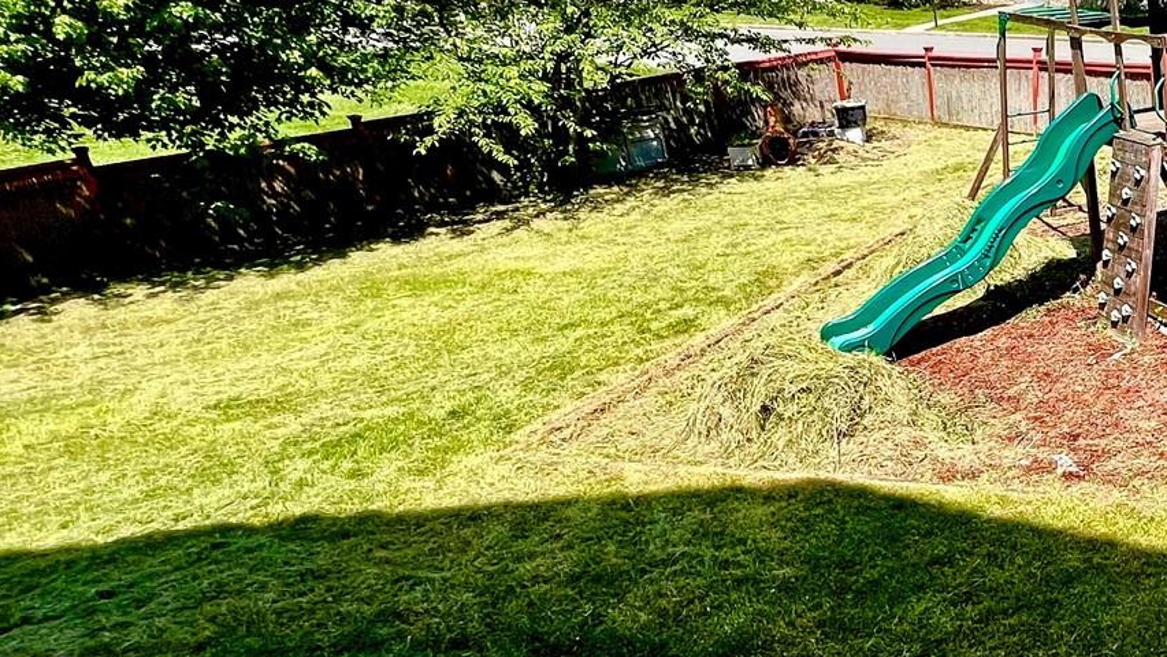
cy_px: 320
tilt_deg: -20.5
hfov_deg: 45.7
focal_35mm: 34
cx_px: 1240
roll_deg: +2.8
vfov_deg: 34.7
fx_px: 1052
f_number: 1.8
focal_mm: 1.57
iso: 32
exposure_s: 1/968
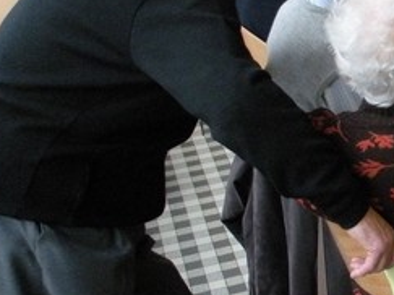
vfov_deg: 16.4
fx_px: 1012
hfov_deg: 18.8
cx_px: 624
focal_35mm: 89
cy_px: 52
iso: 400
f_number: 2.8
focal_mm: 4.7
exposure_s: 1/44.5
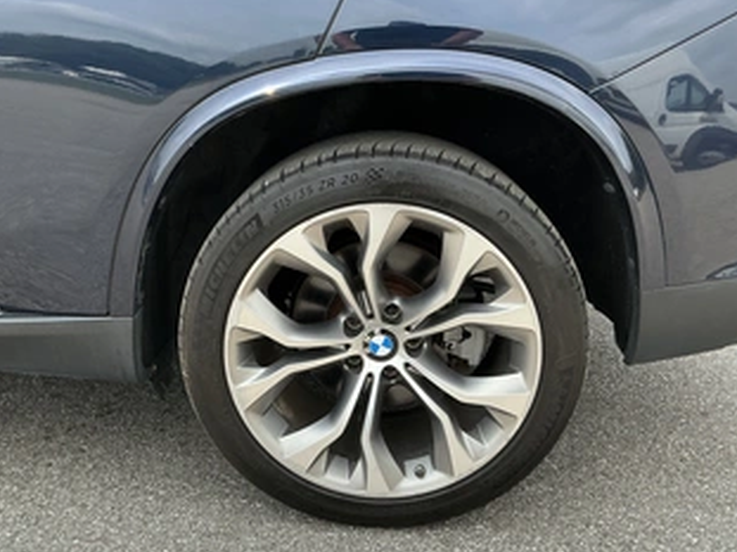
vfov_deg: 39.6
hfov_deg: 51.3
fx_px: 766
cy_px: 303
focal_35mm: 36
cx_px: 337
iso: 25
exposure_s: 1/599
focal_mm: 3
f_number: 1.8
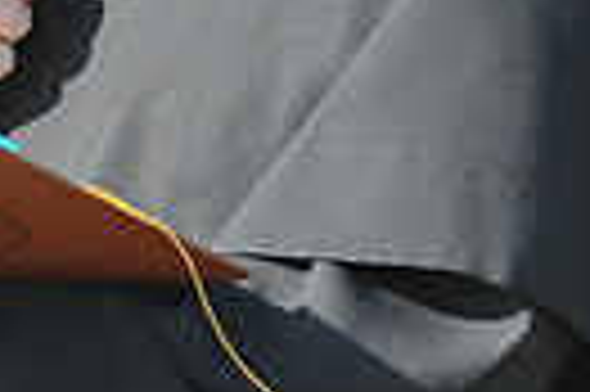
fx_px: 9052
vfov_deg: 2.5
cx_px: 77
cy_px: -302
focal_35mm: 553
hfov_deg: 3.7
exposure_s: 1/400
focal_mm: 125
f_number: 7.1
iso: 400
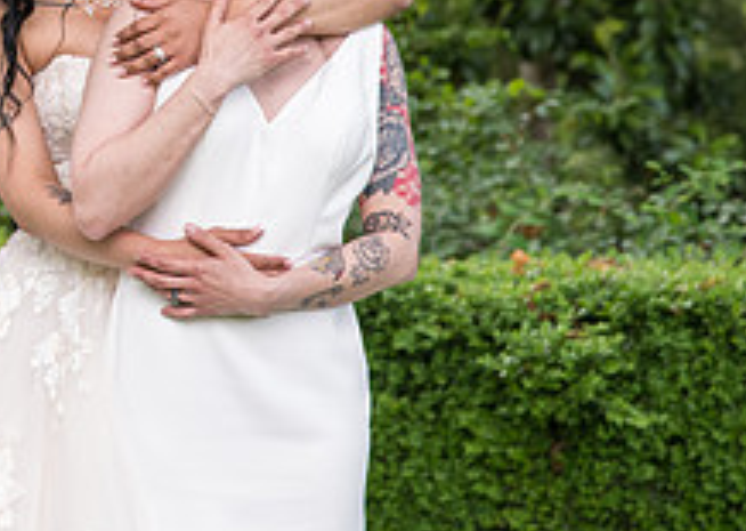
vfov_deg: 6.6
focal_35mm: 216
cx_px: -174
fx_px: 4569
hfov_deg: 9.2
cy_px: -82
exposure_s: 1/320
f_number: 3.2
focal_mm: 70
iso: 640
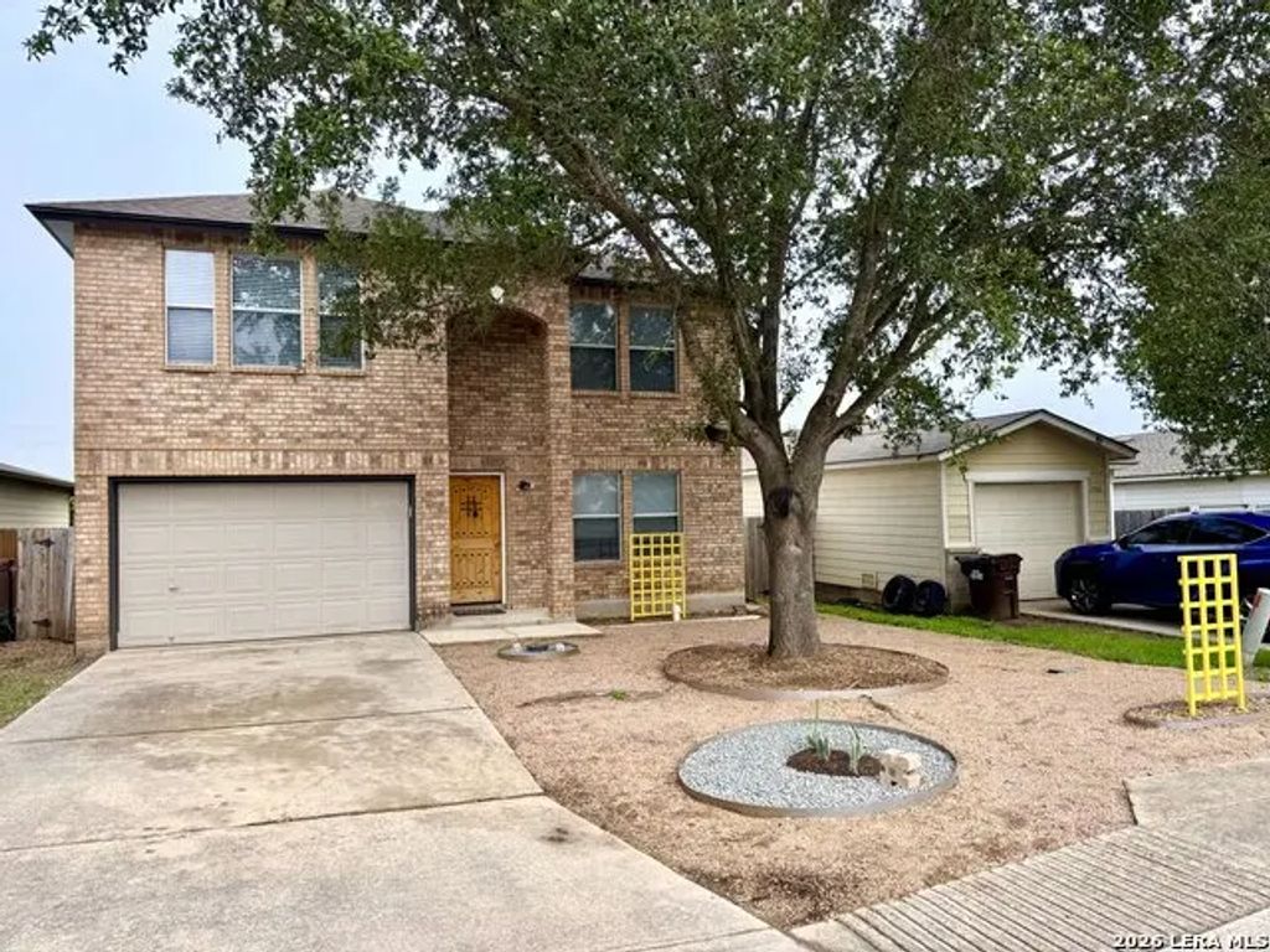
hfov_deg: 71.6
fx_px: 881
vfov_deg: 56.8
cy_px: 476
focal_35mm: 24
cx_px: 635
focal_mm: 6.76
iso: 80
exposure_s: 1/723
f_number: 1.78
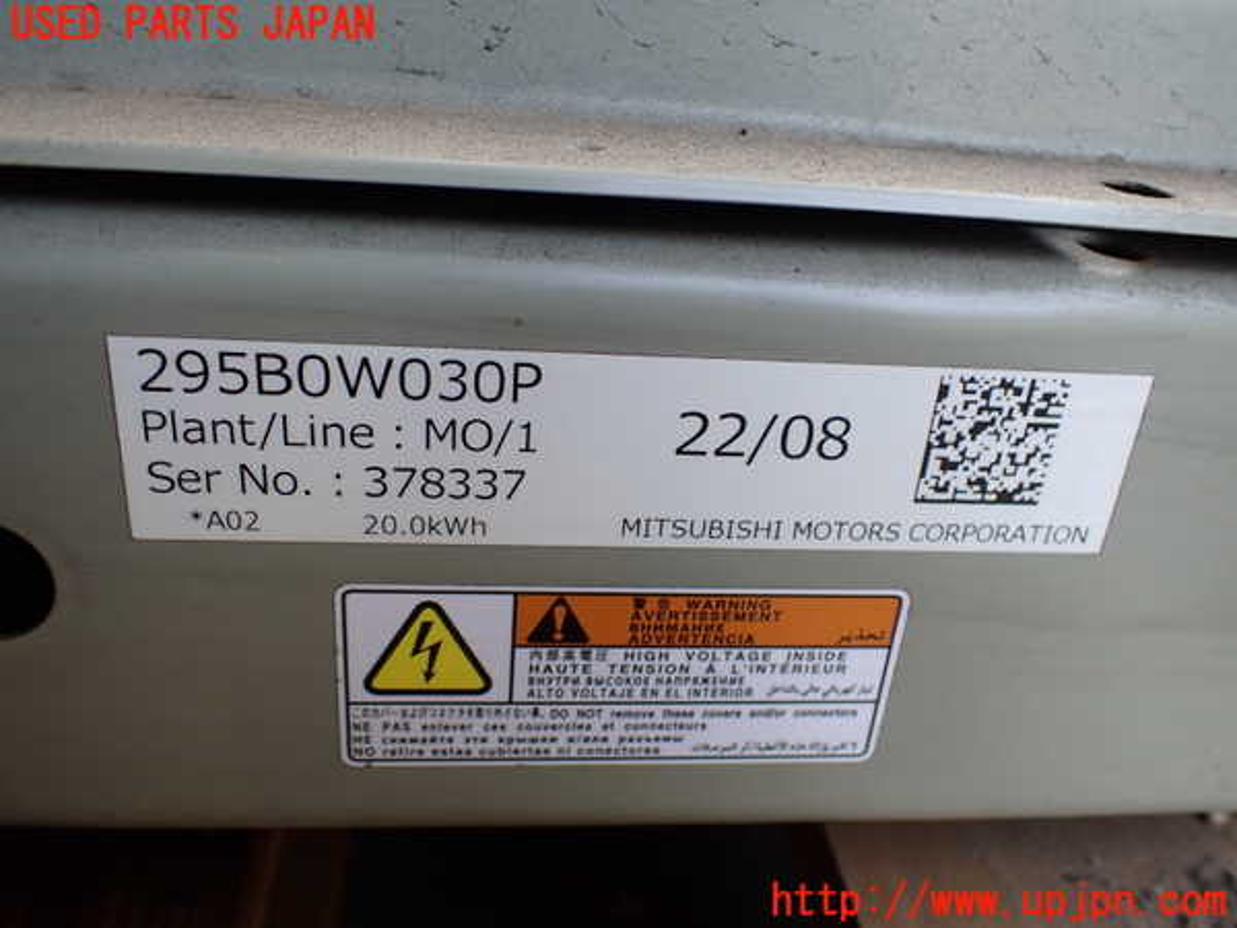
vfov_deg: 46.8
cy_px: 464
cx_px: 618
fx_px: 1072
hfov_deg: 60.0
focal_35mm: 30
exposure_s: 1/125
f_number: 2.3
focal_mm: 5.4
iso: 125
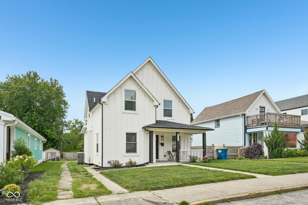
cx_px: 154
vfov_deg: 57.2
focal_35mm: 22
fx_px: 188
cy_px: 102
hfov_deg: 78.6
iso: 100
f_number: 8
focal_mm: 22
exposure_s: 1/500
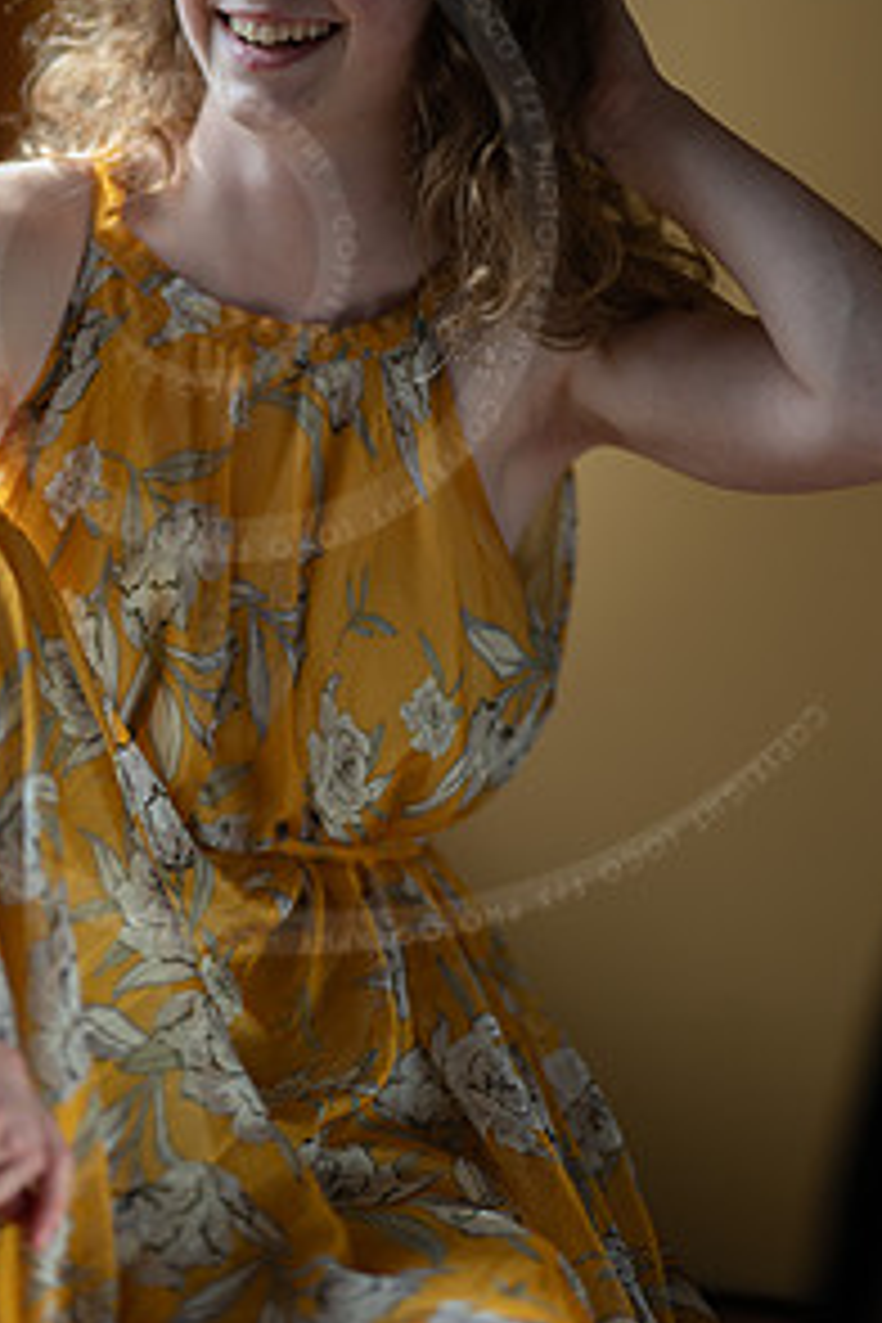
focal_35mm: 130
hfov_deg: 10.5
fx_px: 4777
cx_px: 248
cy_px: 369
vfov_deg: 15.7
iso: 160
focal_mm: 85
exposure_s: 1/500
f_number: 1.2
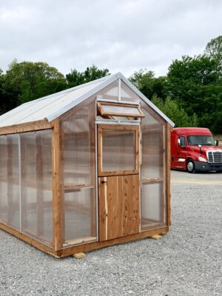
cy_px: 165
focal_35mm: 36
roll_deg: +0.0
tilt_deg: -2.9
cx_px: 80
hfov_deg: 39.3
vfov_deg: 51.2
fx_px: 308
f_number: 1.78
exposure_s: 1/4405
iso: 80
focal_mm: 6.76
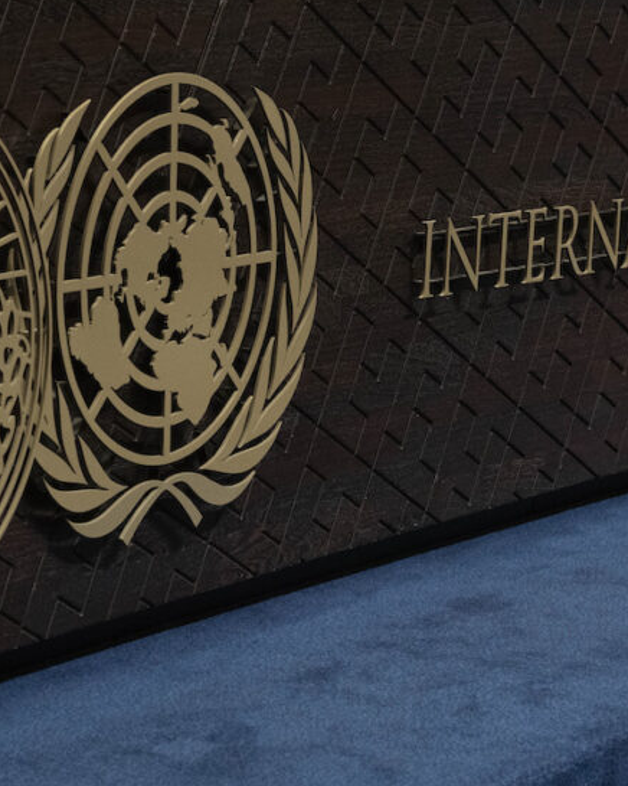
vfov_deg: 12.8
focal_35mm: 150
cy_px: 461
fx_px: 3485
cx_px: 435
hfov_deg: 10.3
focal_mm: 85
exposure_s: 1/60
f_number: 5.6
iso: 3200
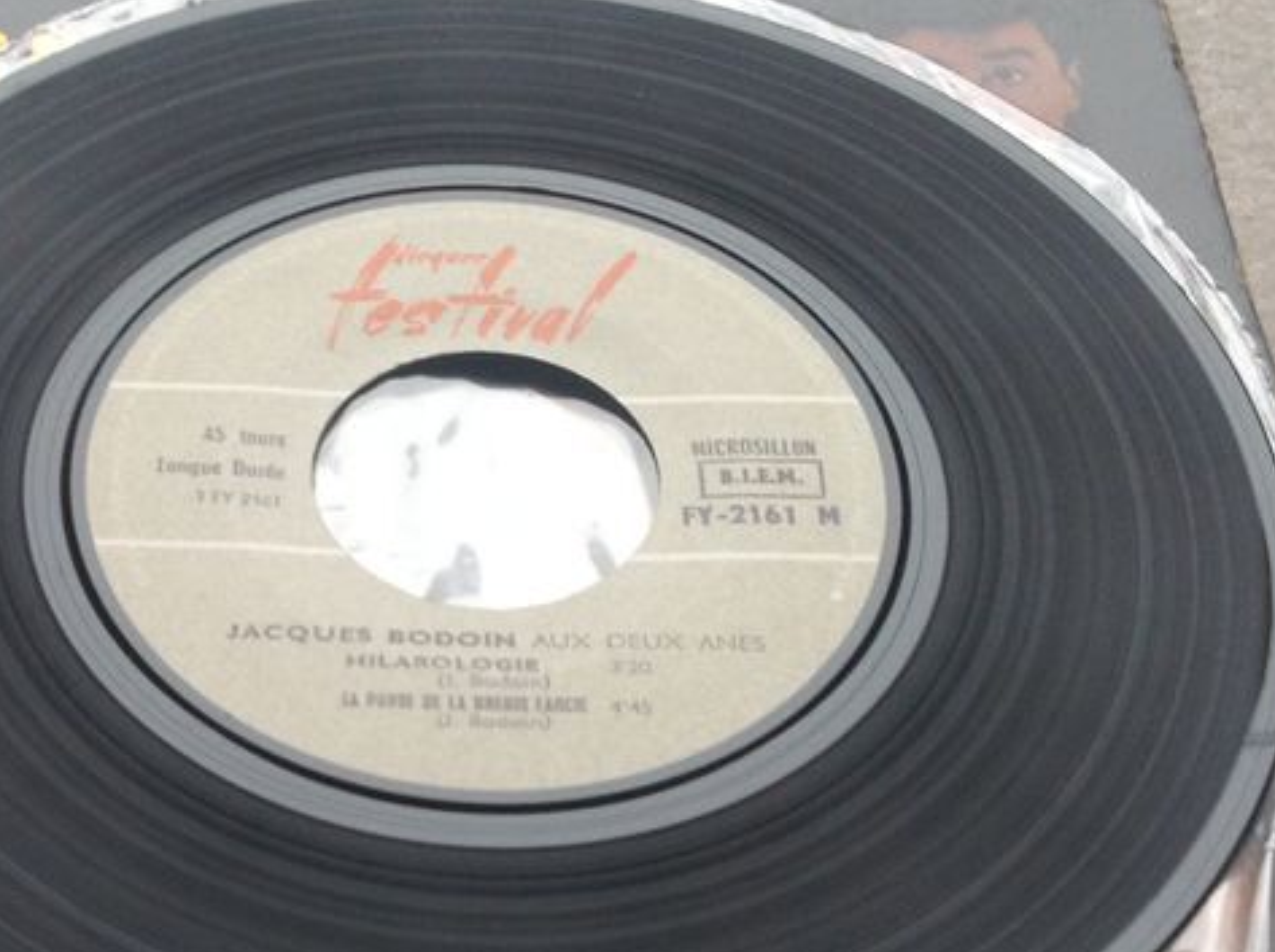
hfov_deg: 26.2
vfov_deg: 19.7
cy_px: 727
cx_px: 410
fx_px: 2721
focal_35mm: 74
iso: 64
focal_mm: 4.28
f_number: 2.4
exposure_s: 1/15
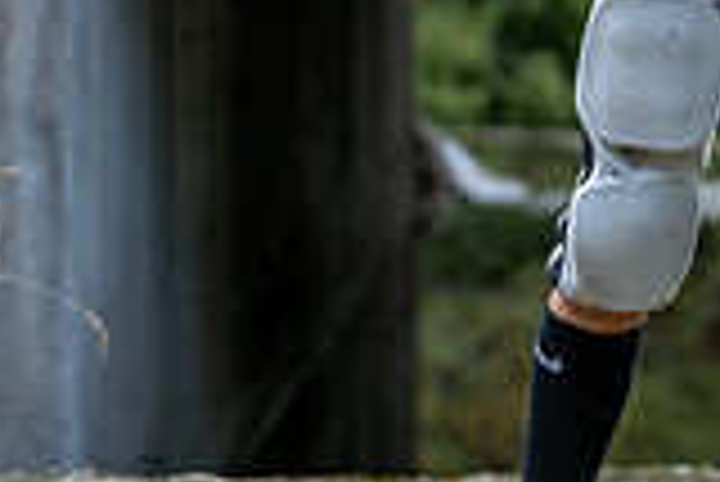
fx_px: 5084
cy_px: -151
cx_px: 729
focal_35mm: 254
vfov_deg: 5.4
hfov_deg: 8.1
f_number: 2.8
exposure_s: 1/320
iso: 250
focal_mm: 70
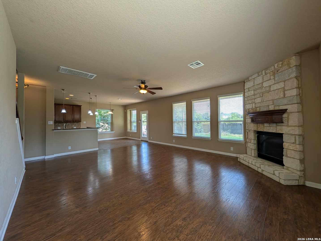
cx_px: 160
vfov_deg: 94.7
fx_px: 111
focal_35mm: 12
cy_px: 120
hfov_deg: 110.5
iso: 46
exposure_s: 1/248
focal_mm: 2.02
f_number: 1.7
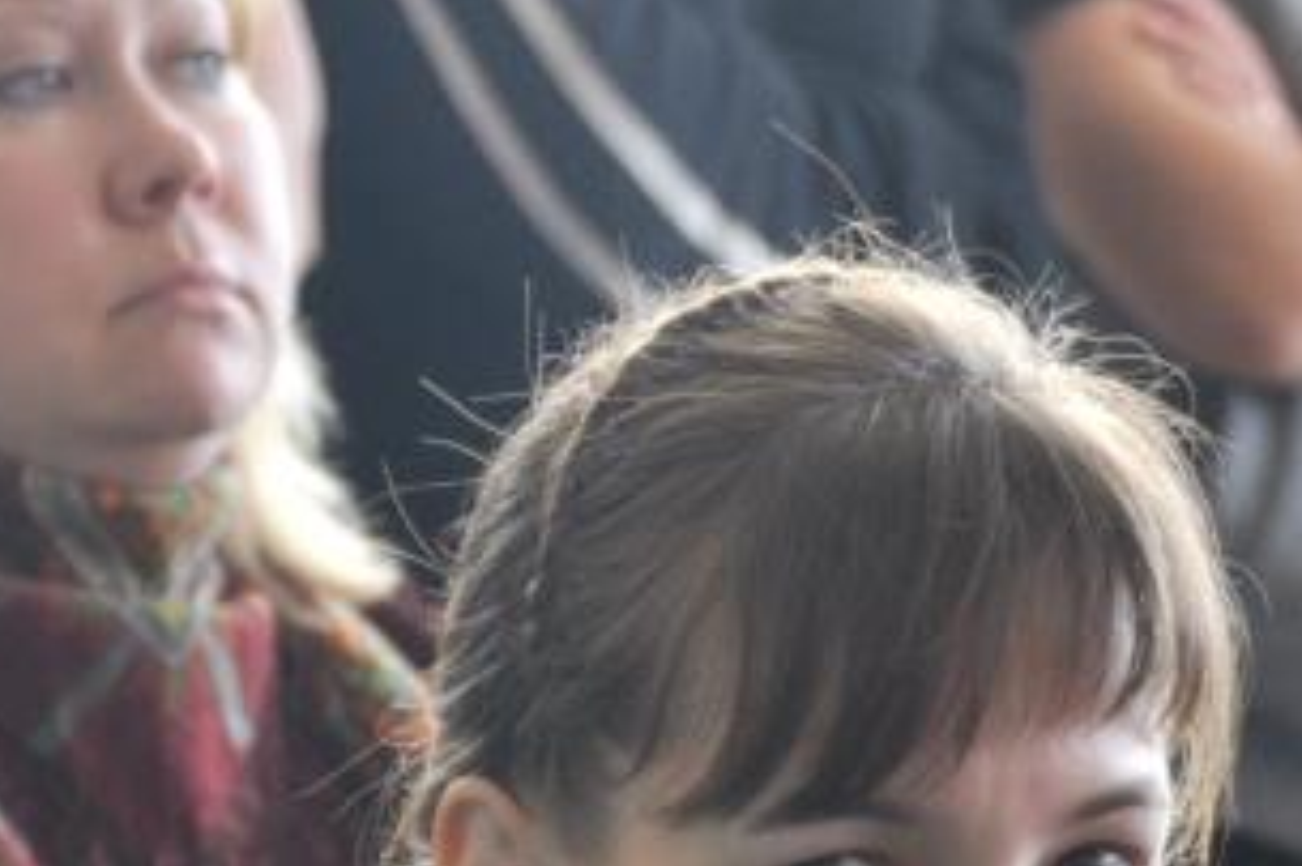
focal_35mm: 453
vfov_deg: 3.0
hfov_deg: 4.6
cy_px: 1165
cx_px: 995
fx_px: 16374
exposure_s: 1/50
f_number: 5.3
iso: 640
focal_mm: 90
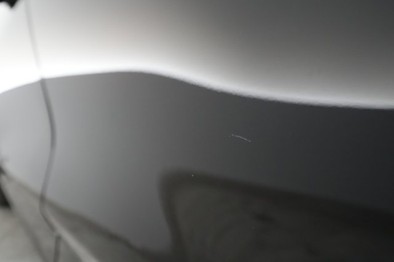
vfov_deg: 46.4
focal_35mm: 28
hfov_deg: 65.5
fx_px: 306
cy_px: 131
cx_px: 197
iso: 8000
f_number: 5.6
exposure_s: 1/100
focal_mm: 28
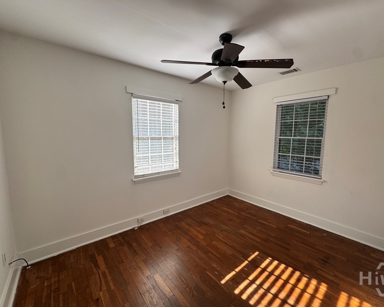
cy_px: 153
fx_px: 170
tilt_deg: -7.2
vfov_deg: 84.0
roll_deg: -1.0
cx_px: 205
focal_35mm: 15
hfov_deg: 96.7
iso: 40
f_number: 2.2
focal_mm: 2.22
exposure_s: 1/99
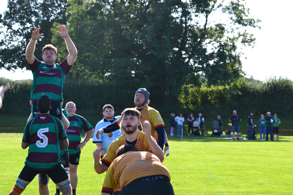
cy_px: 98
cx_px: 146
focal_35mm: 174
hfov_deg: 11.8
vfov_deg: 7.9
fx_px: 1416
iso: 400
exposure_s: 1/250
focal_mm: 116
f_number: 10
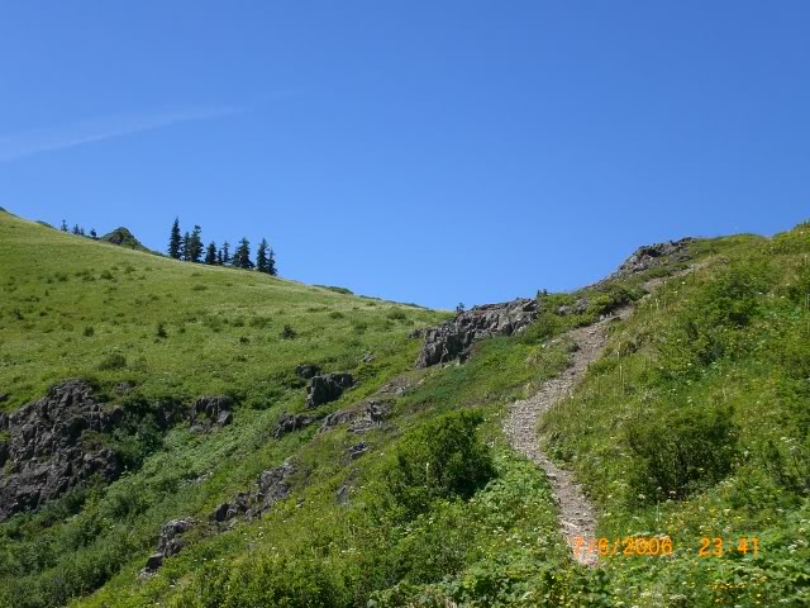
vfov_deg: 23.3
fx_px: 1474
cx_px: 405
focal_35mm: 63
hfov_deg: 30.7
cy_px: 304
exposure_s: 1/250
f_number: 5.7
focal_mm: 10.4
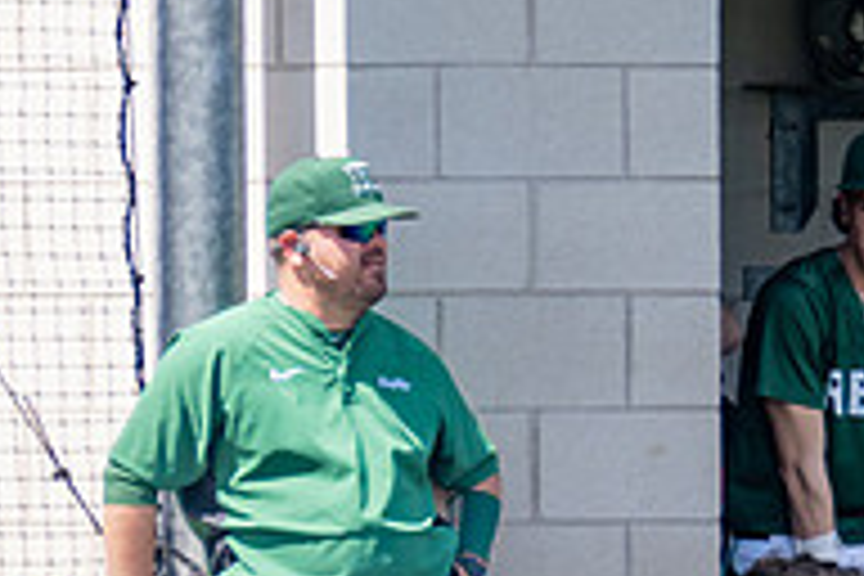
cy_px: 402
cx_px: 1646
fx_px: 34173
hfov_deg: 1.4
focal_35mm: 1424
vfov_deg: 1.0
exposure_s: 1/1000
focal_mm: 280
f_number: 4
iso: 320
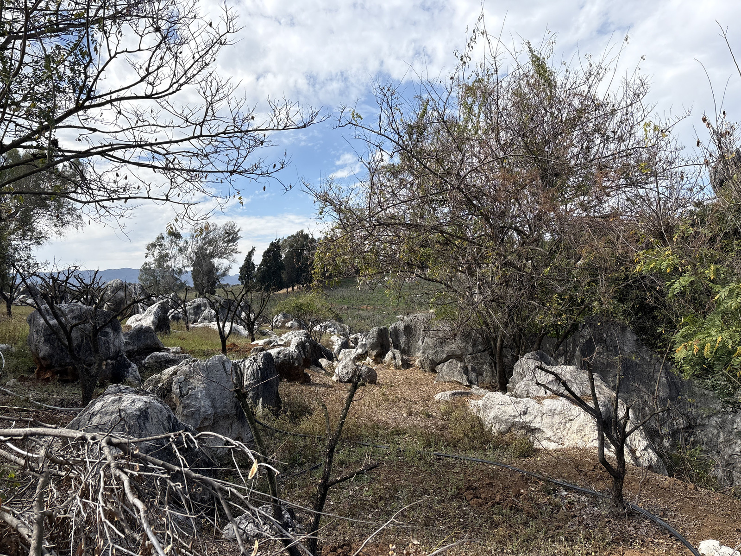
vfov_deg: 53.1
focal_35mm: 26
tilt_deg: +1.0
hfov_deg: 67.3
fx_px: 557
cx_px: 370
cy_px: 278
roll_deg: +0.7
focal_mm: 5.96
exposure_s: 1/2451
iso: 50
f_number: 1.6
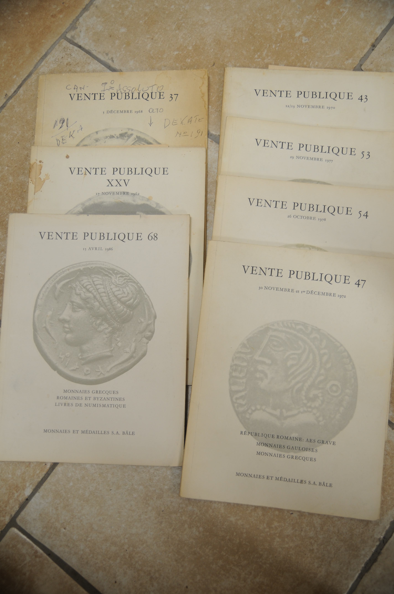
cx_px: 197
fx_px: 592
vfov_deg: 53.2
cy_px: 297
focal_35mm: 36
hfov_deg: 36.8
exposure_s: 1/30
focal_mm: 24
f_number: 2.8
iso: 200
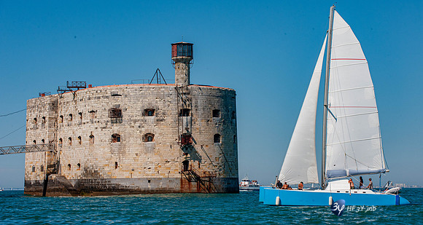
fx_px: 1362
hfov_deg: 17.7
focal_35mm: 123
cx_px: 212
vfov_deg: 9.5
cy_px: 124
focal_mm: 116
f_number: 14
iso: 640
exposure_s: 1/800
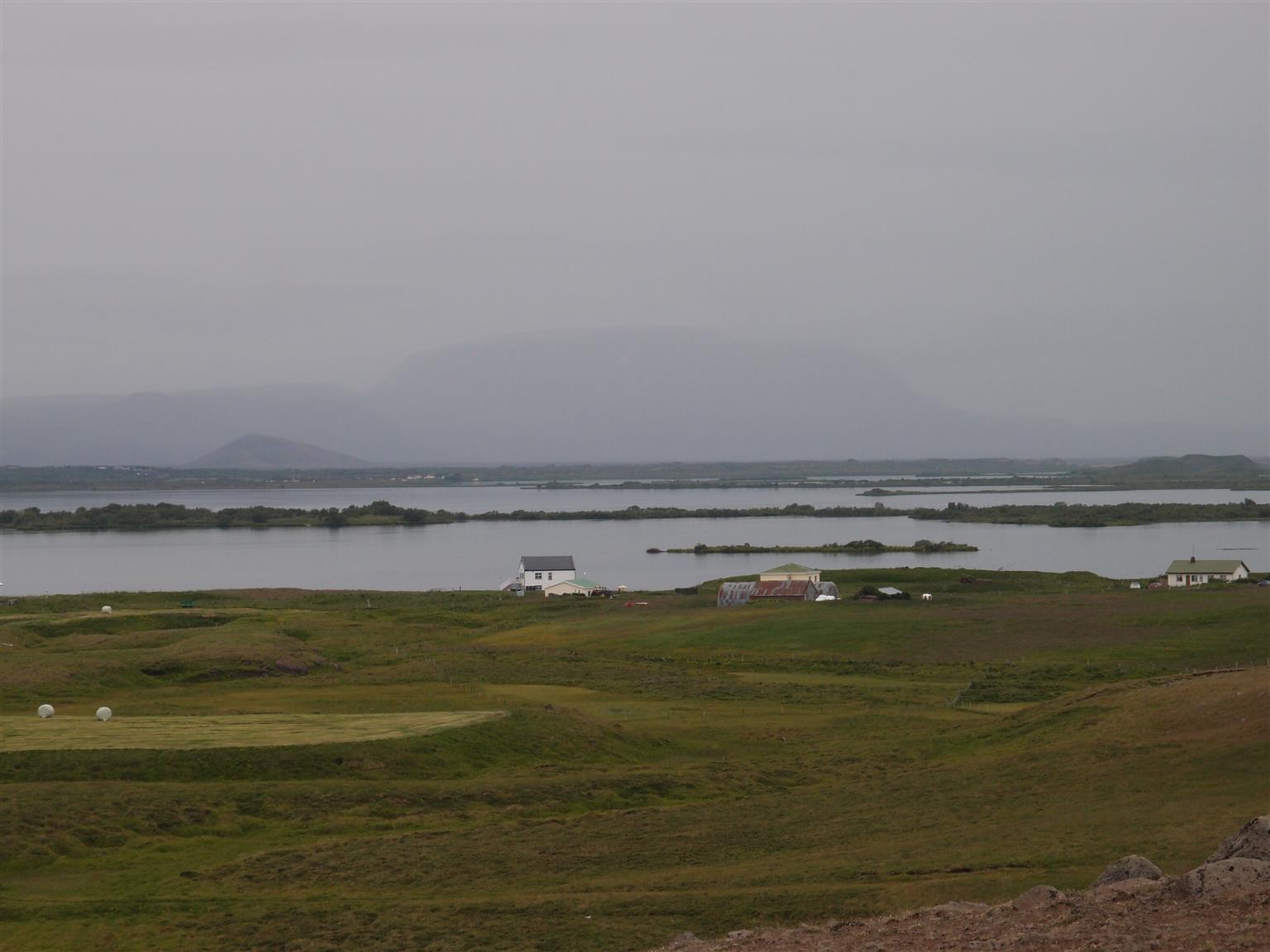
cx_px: 635
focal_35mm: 112
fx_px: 4109
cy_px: 476
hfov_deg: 17.6
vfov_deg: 13.2
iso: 100
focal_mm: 24
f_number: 4.5
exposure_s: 1/640
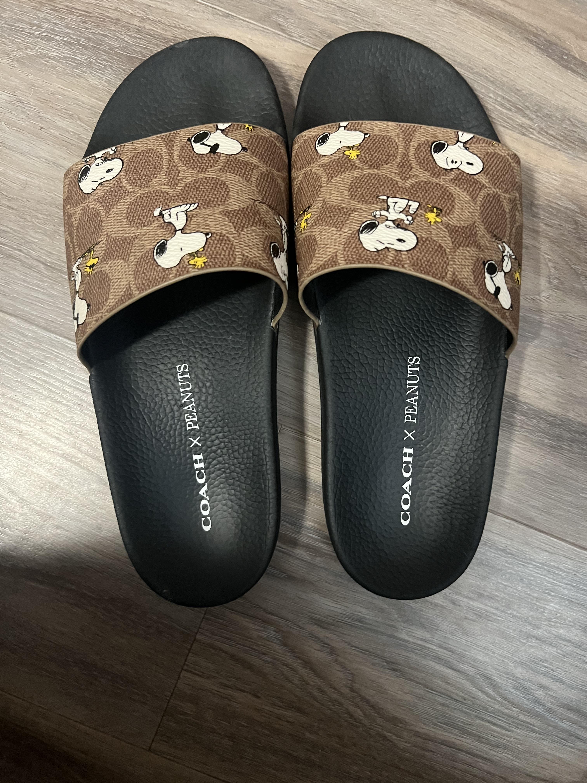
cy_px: 392
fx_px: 588
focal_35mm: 26
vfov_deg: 67.3
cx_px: 294
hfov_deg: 53.1
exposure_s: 1/30
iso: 500
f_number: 1.5
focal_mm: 5.7
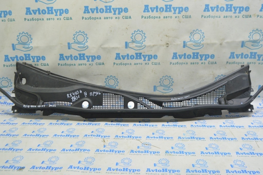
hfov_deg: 55.1
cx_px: 132
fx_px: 252
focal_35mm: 34
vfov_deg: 38.3
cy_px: 88
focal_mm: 23
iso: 400
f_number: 5.6
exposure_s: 1/20
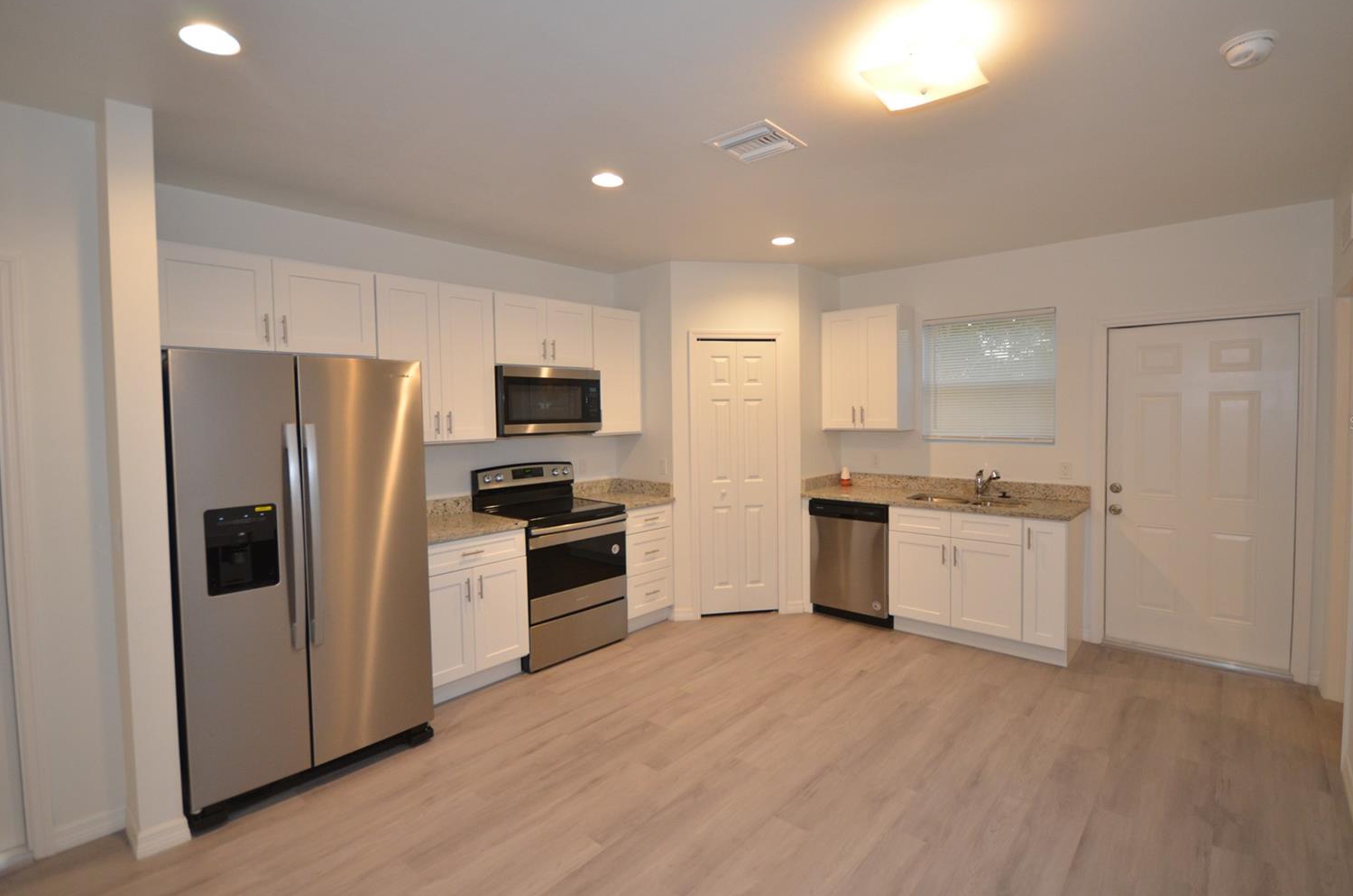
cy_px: 423
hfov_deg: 96.8
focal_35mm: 16
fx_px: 600
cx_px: 708
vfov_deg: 73.4
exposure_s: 1/60
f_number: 4
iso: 720
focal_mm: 10
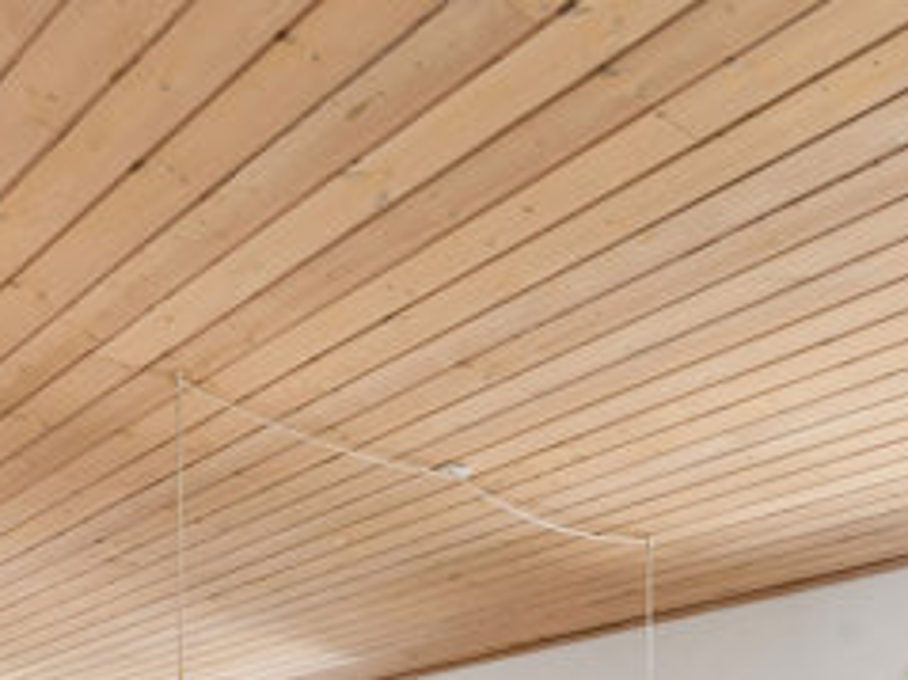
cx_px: 448
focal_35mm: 45
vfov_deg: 26.9
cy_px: 891
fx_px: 1180
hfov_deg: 42.1
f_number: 10
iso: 200
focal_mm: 14
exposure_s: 1/6
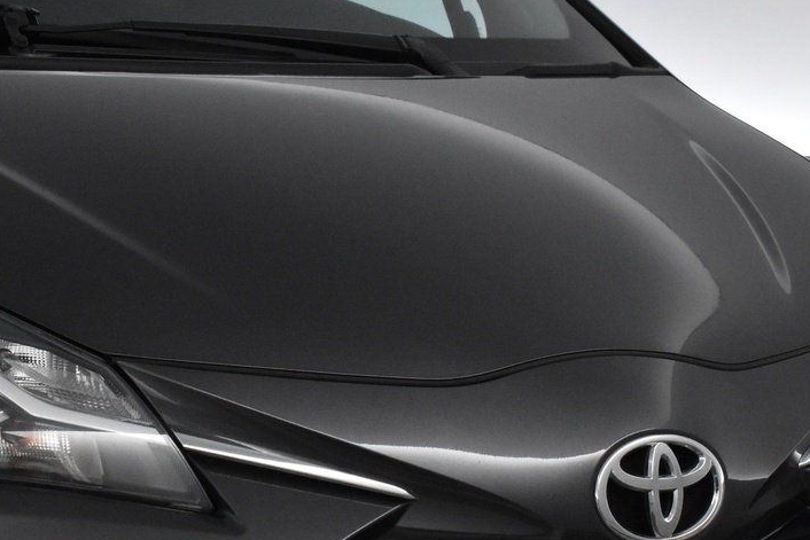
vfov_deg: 11.6
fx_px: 2633
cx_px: 247
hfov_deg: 17.4
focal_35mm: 117
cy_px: 506
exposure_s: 1/160
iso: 3200
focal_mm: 34
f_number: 6.3
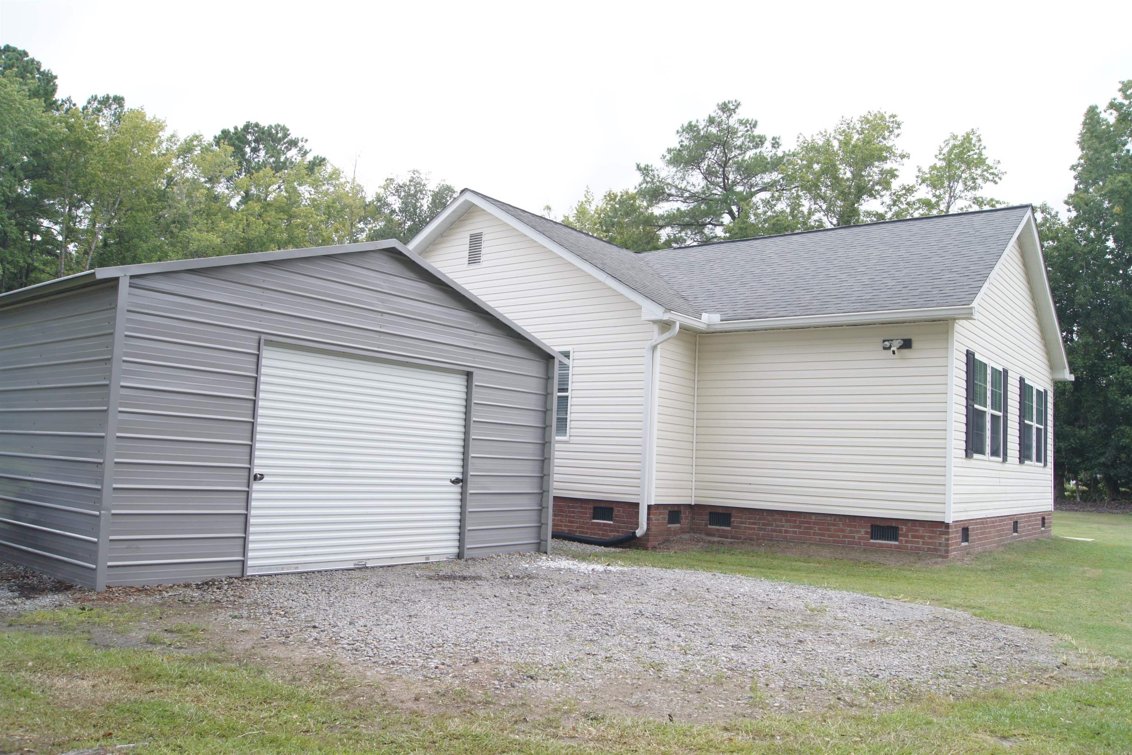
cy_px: 378
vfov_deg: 48.0
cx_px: 566
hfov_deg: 67.4
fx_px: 849
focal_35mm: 27
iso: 200
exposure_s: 1/60
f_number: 9
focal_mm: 18
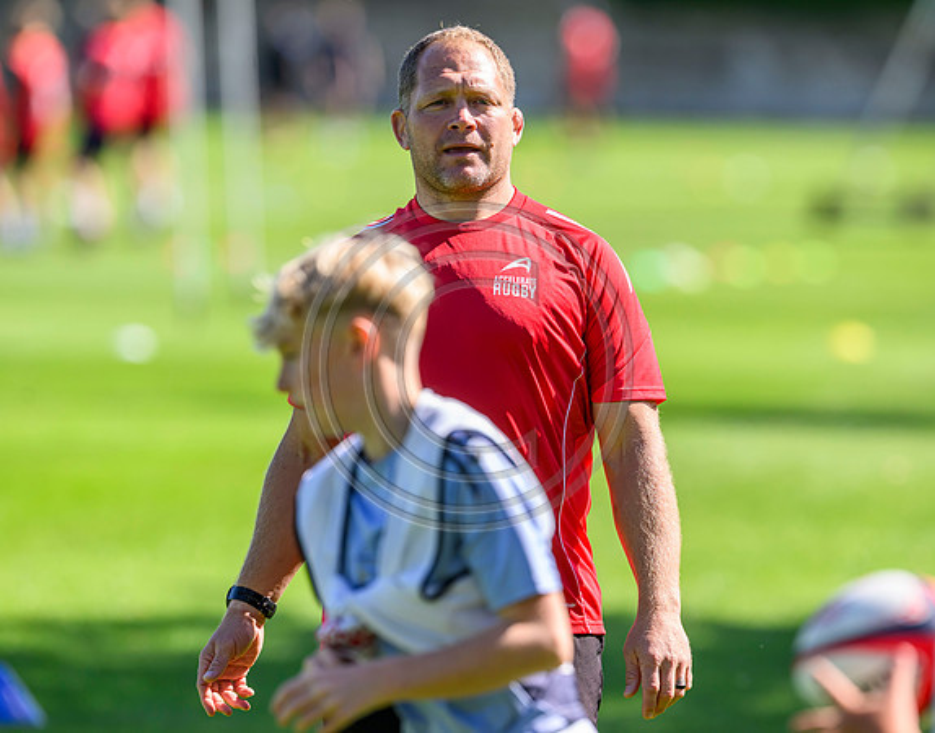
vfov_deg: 3.4
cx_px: 532
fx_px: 12213
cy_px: 366
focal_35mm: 445
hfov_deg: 4.4
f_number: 4.5
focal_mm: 400
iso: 500
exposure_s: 1/2000
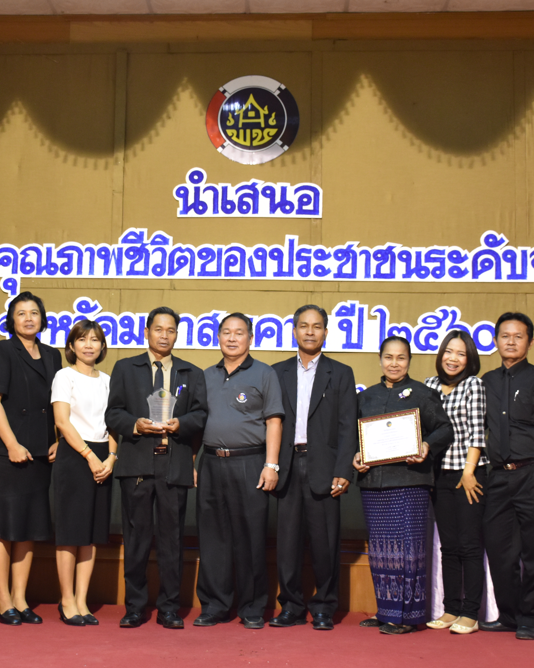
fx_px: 1106
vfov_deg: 33.6
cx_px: 224
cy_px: 334
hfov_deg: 27.1
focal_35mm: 56
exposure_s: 1/60
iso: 1400
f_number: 3.8
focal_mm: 24
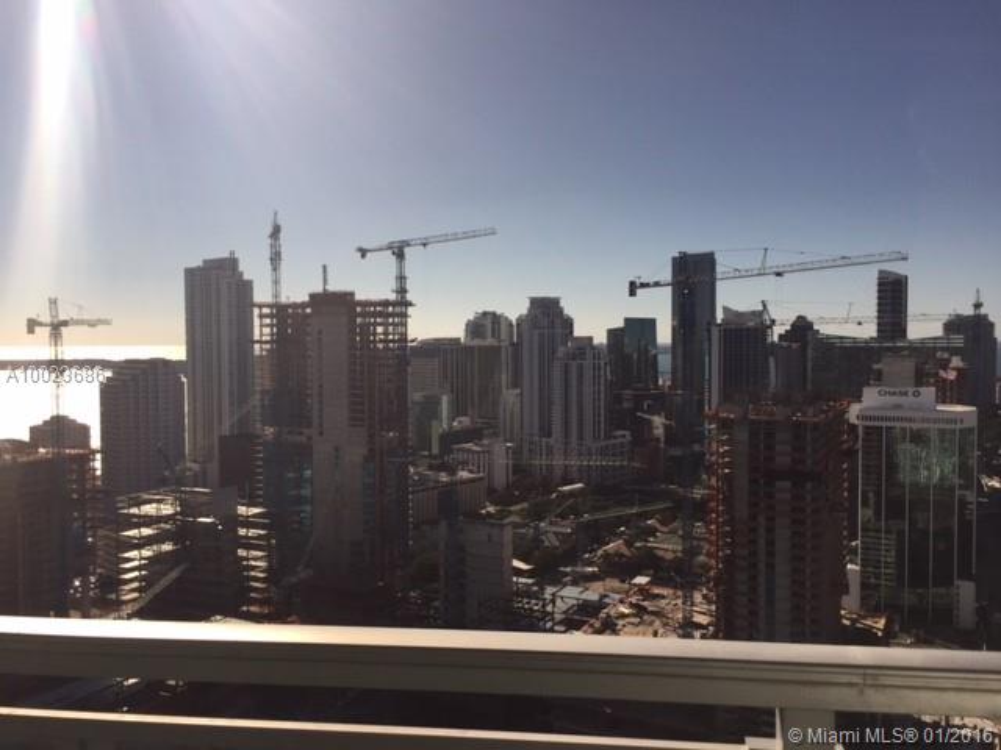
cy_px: 375
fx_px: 839
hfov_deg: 61.7
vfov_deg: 48.2
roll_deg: +0.0
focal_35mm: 29
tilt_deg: -3.0
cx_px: 500
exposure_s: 1/4950
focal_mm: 4.15
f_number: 2.2
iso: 32
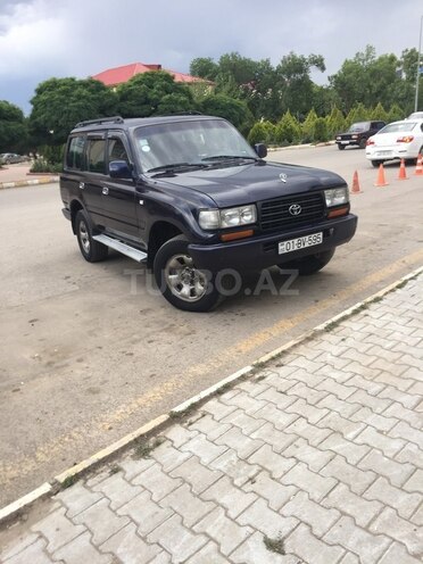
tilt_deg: -15.3
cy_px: 282
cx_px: 212
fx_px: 472
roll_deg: +3.4
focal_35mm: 29
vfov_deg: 61.7
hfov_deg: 48.2
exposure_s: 1/168
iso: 32
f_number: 2.2
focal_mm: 4.15
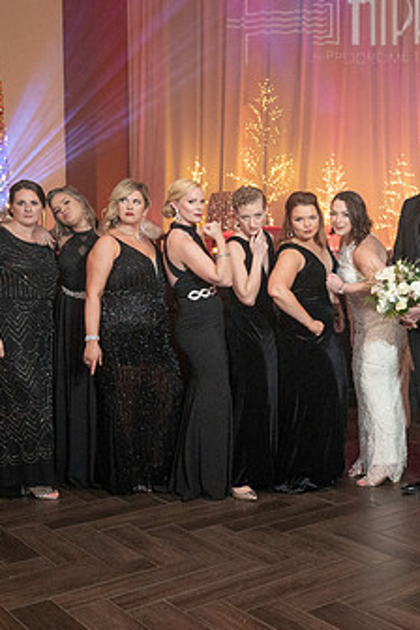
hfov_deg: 27.7
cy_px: 320
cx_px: 413
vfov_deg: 42.7
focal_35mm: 46
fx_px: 805
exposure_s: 1/100
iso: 4000
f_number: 5.6
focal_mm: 26
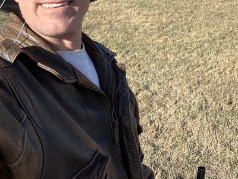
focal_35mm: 46
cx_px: 199
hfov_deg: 39.2
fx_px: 316
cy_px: 6
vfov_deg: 29.7
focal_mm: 2.69
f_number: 1.9
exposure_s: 1/1316
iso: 25
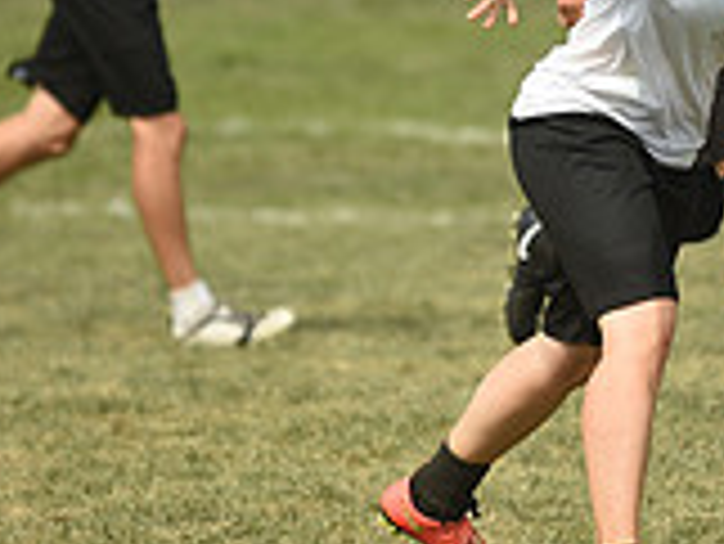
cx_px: 585
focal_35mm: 692
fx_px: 14484
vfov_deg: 2.2
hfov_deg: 2.9
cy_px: 20
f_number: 2.8
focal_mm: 200
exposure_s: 1/1250
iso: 100
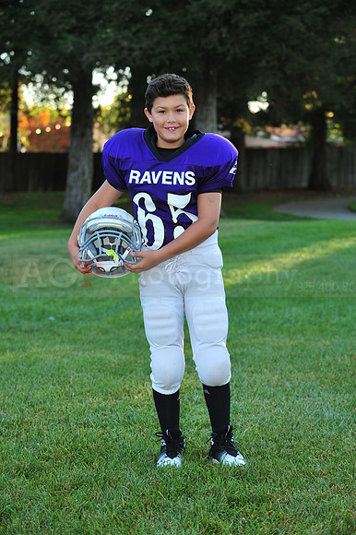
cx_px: 178
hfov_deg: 15.2
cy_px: 268
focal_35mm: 90
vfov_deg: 22.6
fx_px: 1336
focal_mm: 90
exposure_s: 1/100
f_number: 4.5
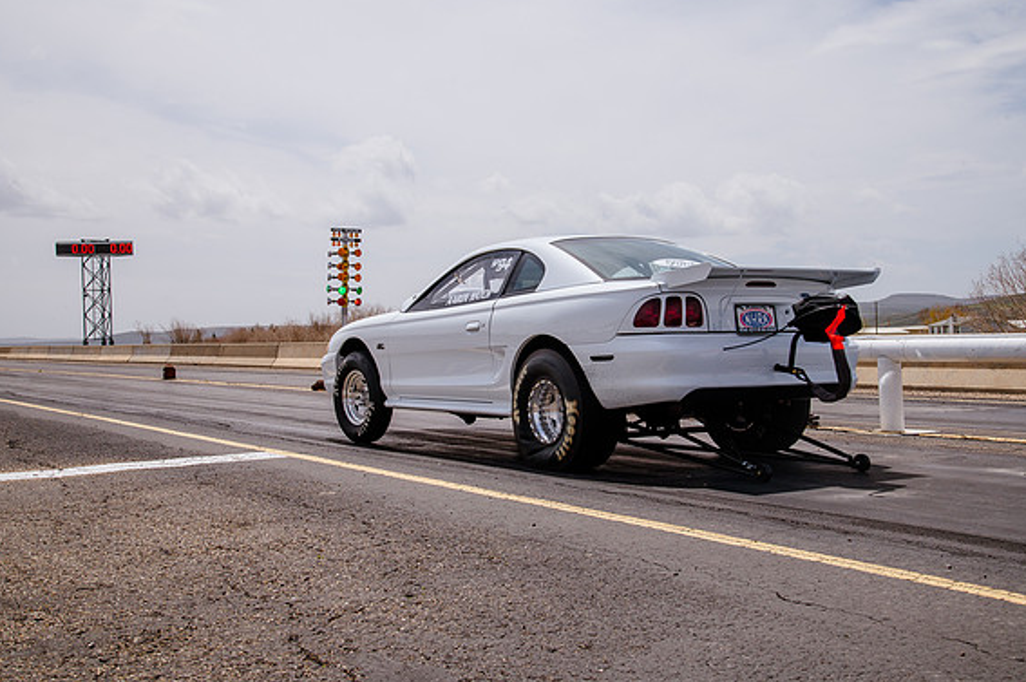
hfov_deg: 43.6
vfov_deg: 29.8
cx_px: 519
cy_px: 336
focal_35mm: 45
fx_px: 1281
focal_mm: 44
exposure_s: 1/320
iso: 200
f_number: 14
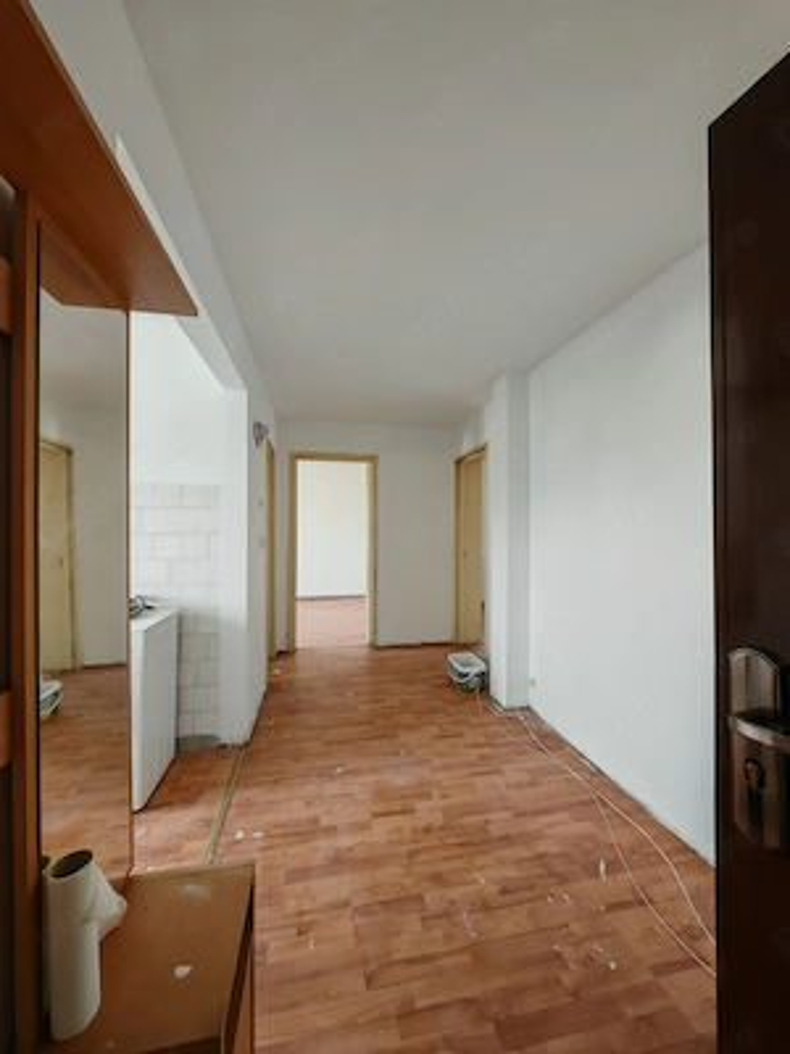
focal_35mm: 13
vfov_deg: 106.2
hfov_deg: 89.9
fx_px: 396
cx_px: 395
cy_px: 527
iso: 160
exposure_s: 1/33
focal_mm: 1.82
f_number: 2
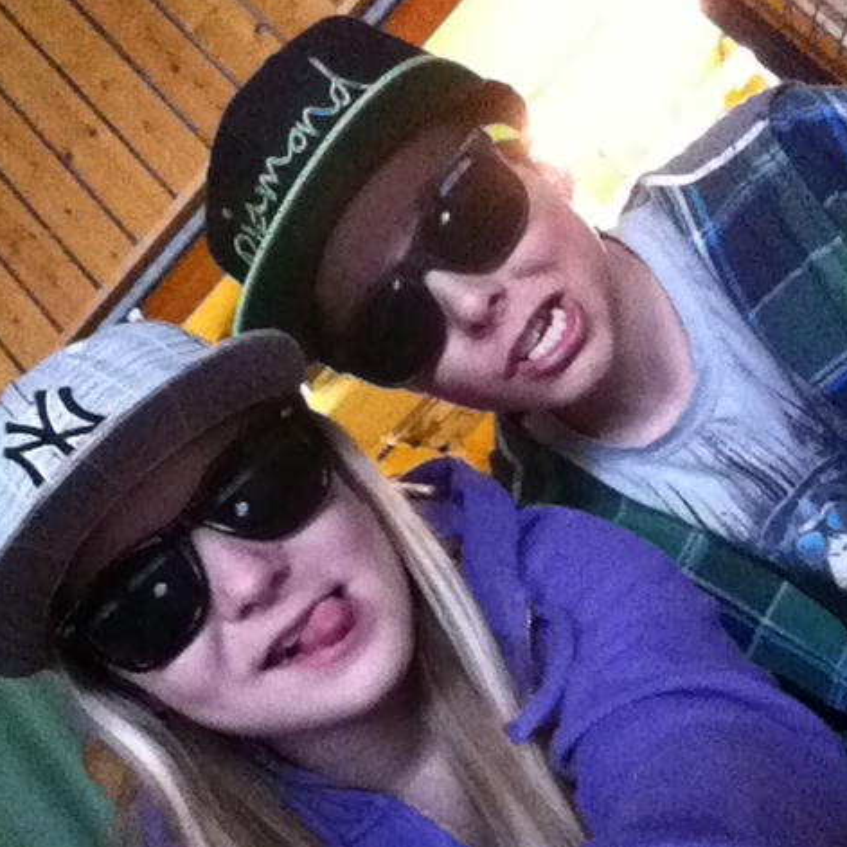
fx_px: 1163
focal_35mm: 42
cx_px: 423
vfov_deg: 39.9
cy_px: 500
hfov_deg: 40.0
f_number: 2.4
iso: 1600
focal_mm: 3.85
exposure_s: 1/17
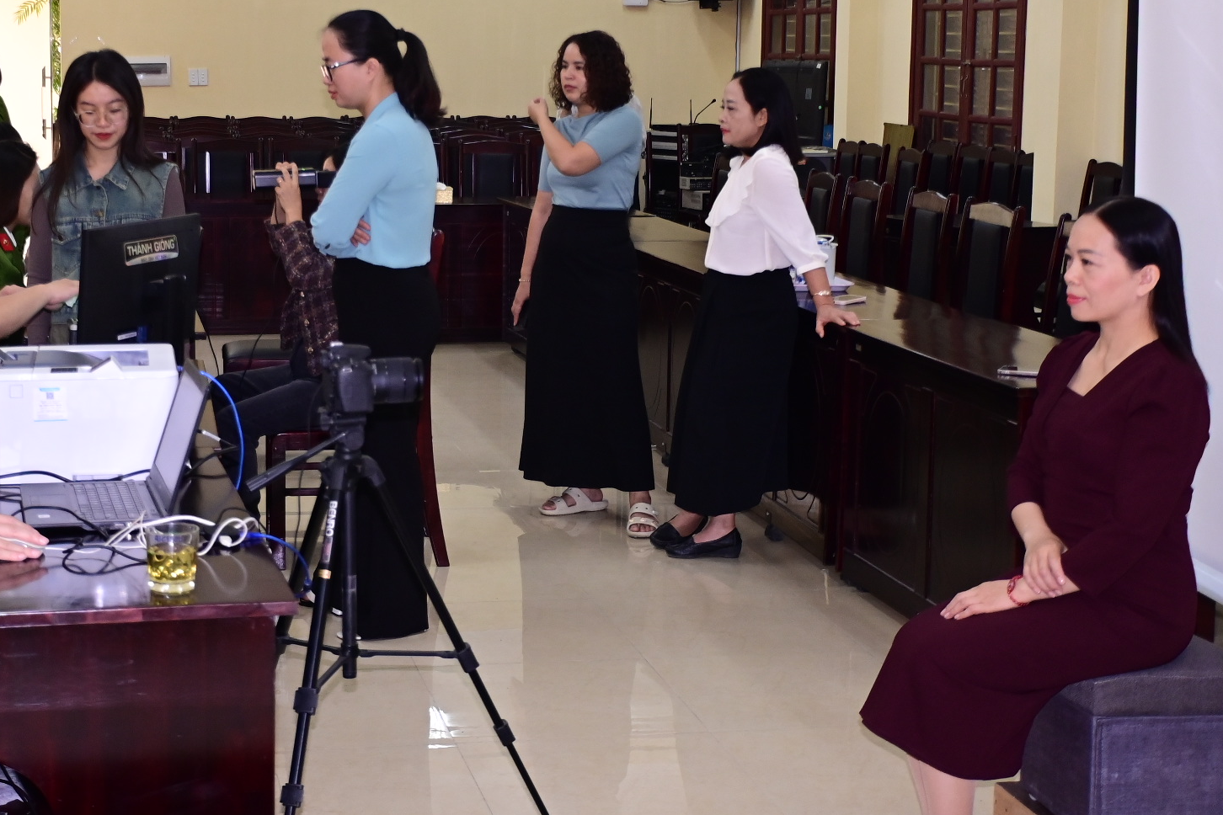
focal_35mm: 61
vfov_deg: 22.2
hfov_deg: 32.7
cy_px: 349
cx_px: 426
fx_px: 2072
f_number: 4
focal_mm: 30
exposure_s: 1/200
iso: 1000
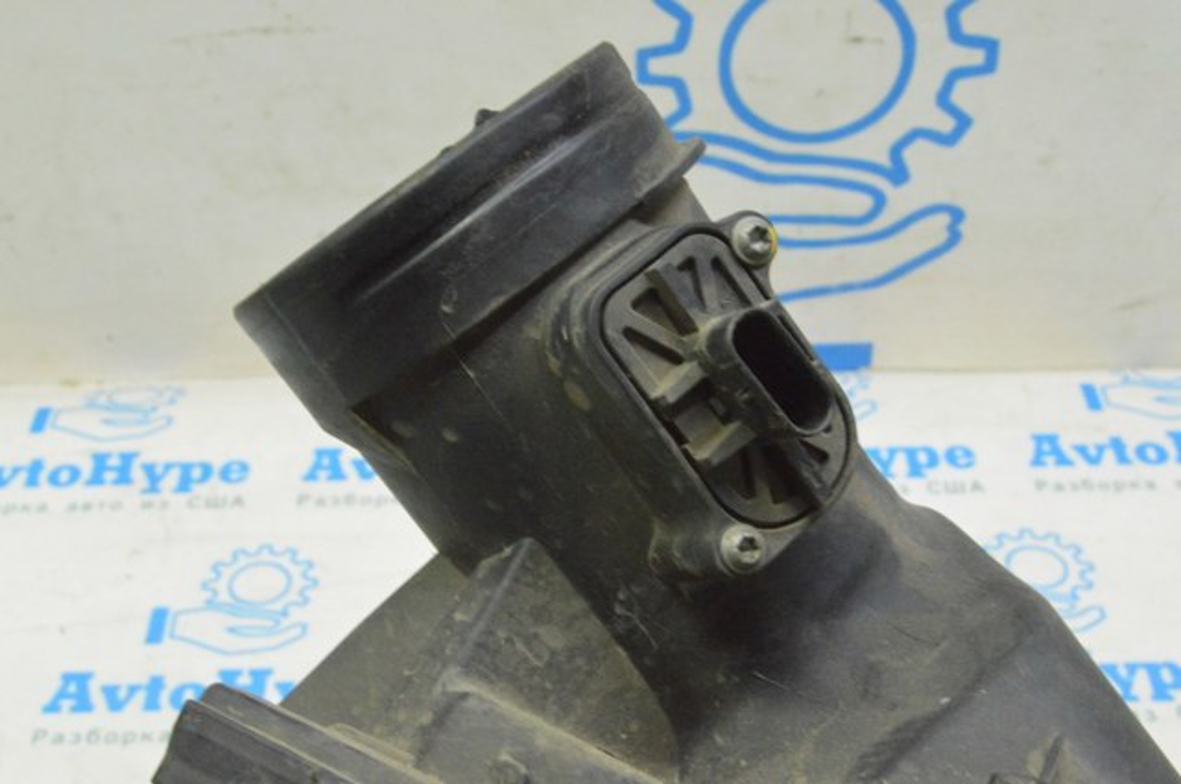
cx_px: 590
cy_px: 392
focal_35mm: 57
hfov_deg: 35.1
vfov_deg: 23.7
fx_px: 1868
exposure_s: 1/20
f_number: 20
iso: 6400
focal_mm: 38
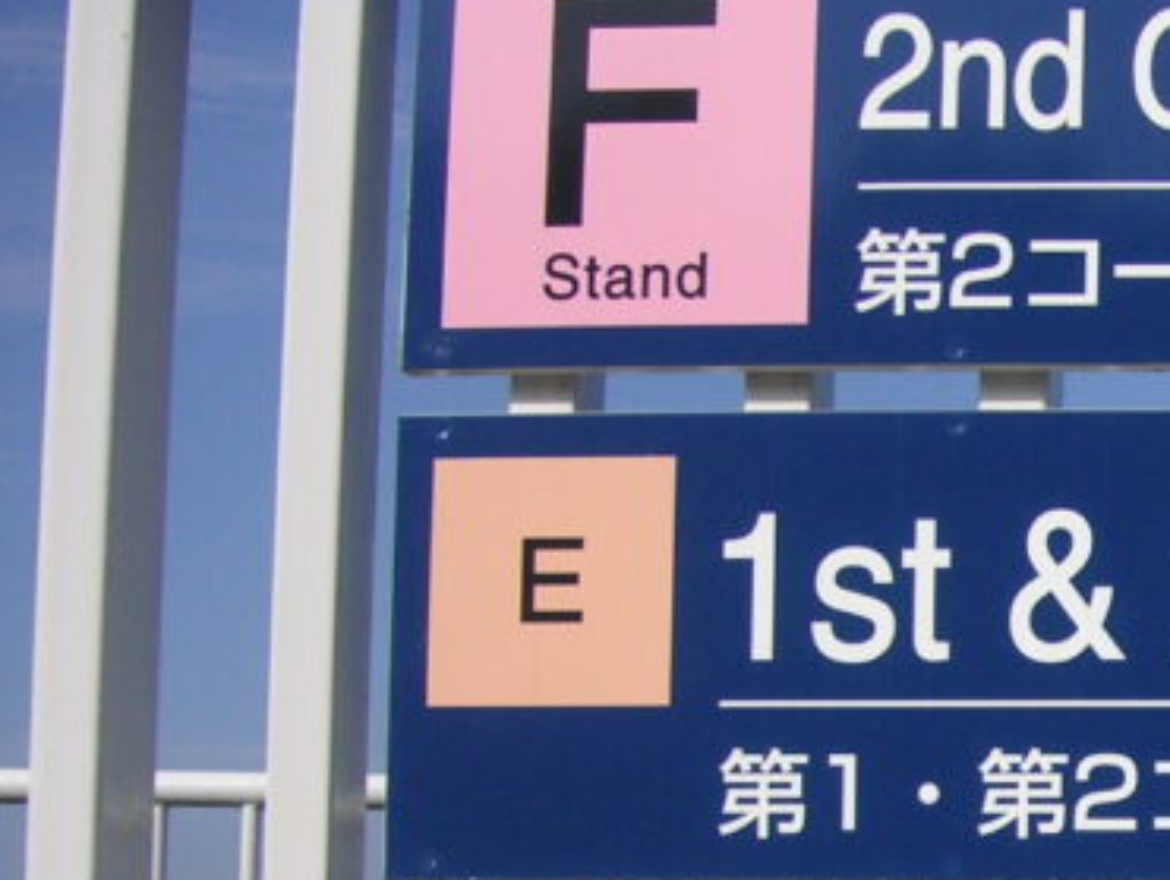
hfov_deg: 17.9
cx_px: 1542
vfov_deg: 14.2
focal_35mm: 102
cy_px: 946
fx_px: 3451
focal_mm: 6.1
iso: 50
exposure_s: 1/350
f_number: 6.7
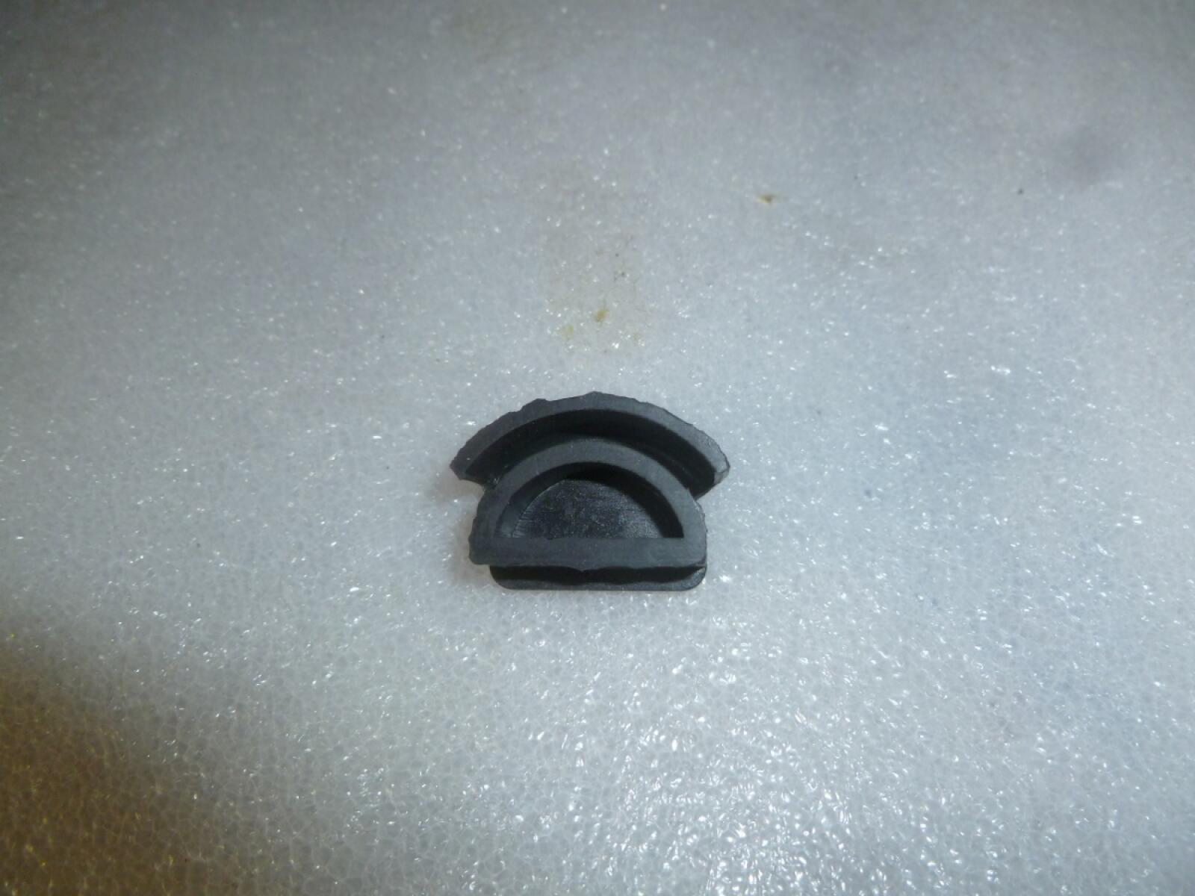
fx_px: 967
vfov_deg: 49.7
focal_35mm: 28
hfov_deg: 63.4
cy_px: 448
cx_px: 598
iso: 160
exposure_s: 1/30
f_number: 3.3
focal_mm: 5
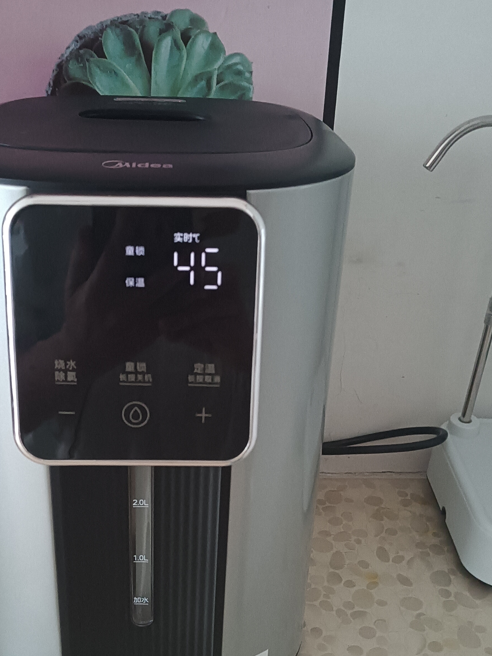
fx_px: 834
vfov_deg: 42.7
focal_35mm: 44
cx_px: 192
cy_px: 405
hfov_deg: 32.8
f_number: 1.8
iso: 3028
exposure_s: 1/33.3
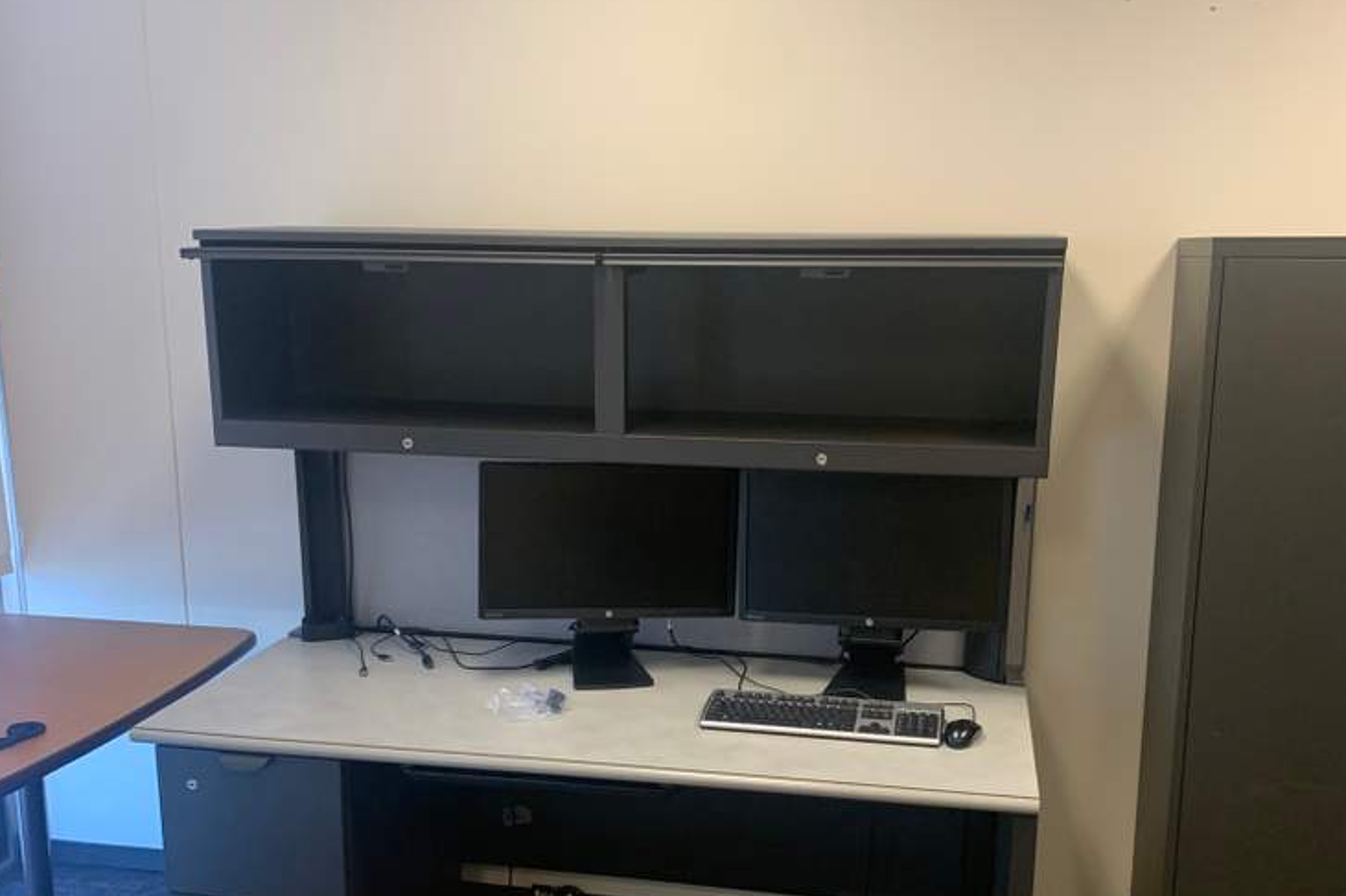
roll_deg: -0.2
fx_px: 1383
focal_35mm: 37
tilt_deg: -12.3
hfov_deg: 51.9
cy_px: 569
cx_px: 678
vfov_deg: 35.7
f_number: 1.8
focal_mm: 4.25
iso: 160
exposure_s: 1/60
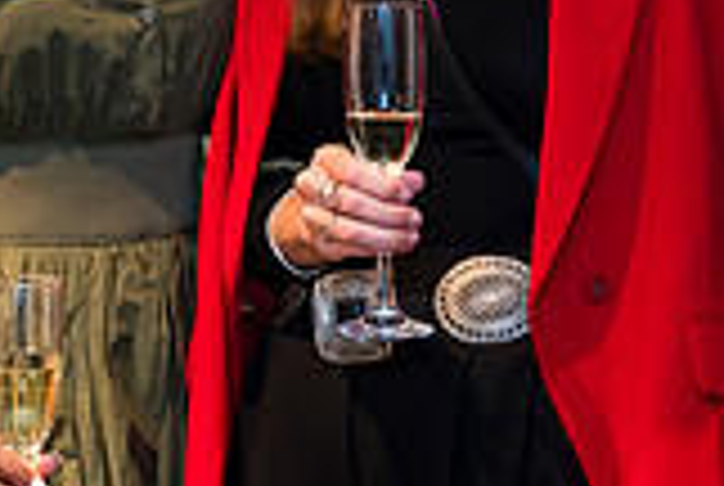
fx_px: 2680
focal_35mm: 133
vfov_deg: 10.3
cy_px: 97
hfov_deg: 15.4
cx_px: 423
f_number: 4
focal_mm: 37
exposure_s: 1/125
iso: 1250
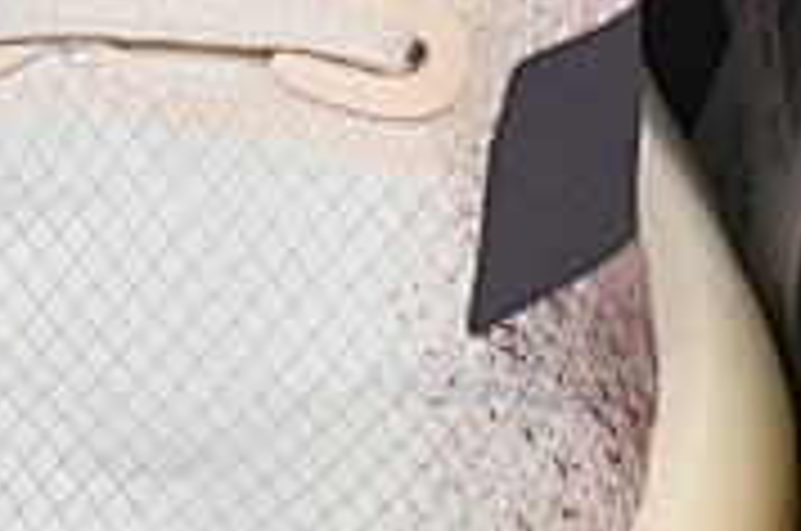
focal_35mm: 456
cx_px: 868
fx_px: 10128
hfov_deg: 4.5
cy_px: -76
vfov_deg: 3.0
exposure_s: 1/80
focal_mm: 50
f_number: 8
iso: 160
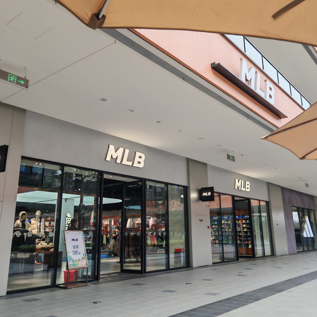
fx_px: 332
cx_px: 158
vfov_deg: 51.0
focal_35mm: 32
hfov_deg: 51.1
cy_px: 142
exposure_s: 1/152
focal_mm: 6.67
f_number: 1.9
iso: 50
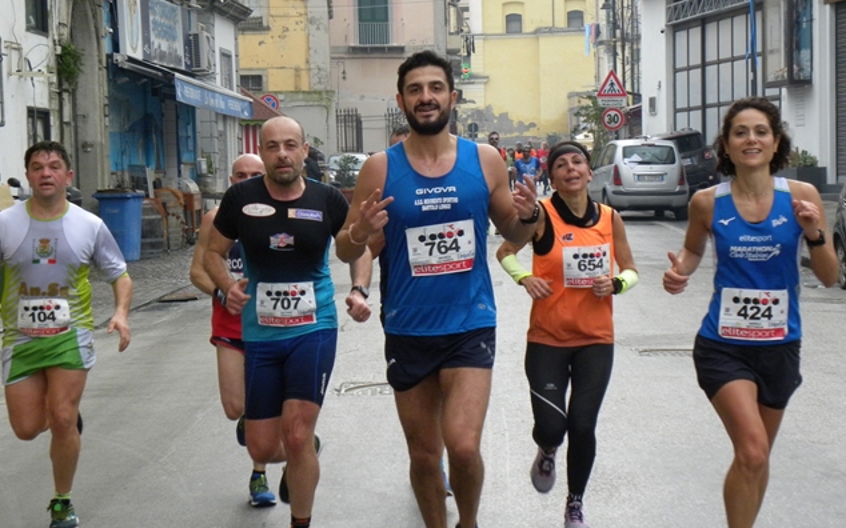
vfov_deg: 14.4
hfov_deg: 22.8
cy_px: 288
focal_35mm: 91
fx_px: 2098
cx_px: 422
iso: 240
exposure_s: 1/250
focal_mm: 15.1
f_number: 4
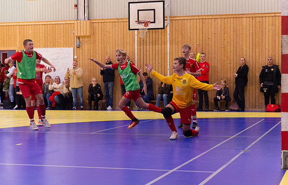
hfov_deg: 26.9
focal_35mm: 76
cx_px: 150
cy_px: 100
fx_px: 603
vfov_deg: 17.4
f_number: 3.2
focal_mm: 70
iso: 4000
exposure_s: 1/400
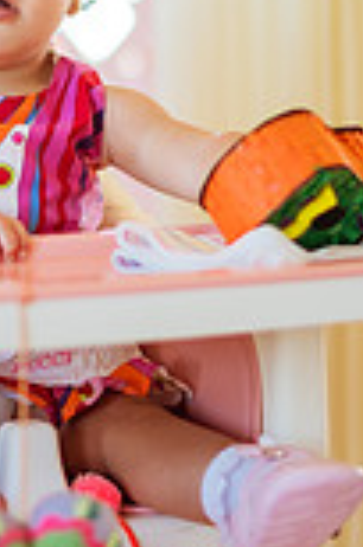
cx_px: 43
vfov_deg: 12.1
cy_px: 92
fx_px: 2583
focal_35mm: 170
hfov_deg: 8.0
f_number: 1.6
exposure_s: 1/400
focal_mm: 58
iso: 250
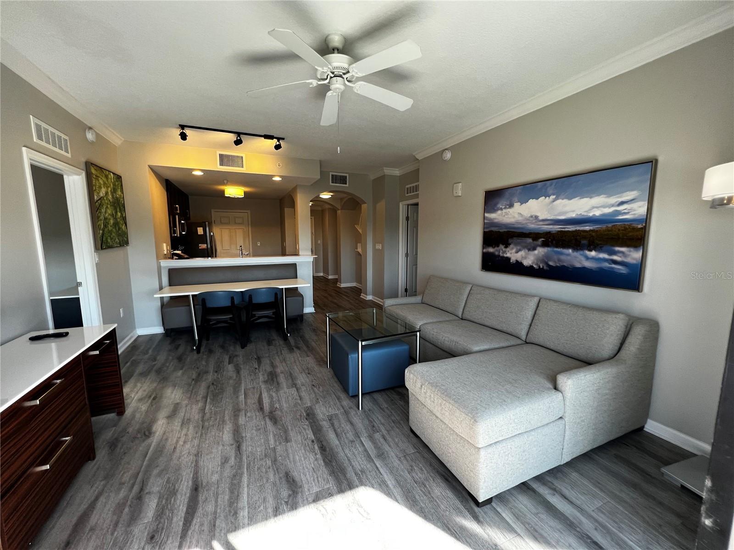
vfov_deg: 89.9
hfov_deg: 106.2
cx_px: 367
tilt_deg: -8.5
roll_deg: -0.3
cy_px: 275
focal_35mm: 13
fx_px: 276
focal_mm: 1.57
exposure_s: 1/120
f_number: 1.8
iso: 160
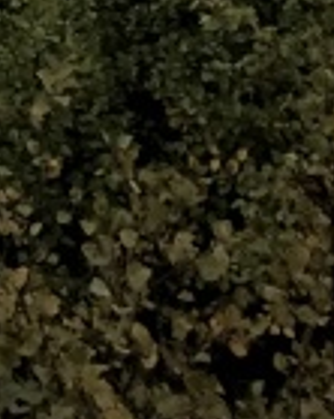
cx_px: -436
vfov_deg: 8.5
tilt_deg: -10.6
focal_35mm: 202
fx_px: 2499
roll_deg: +1.8
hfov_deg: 7.2
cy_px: -675
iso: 20
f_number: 1.8
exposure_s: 1/1623
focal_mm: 3.99
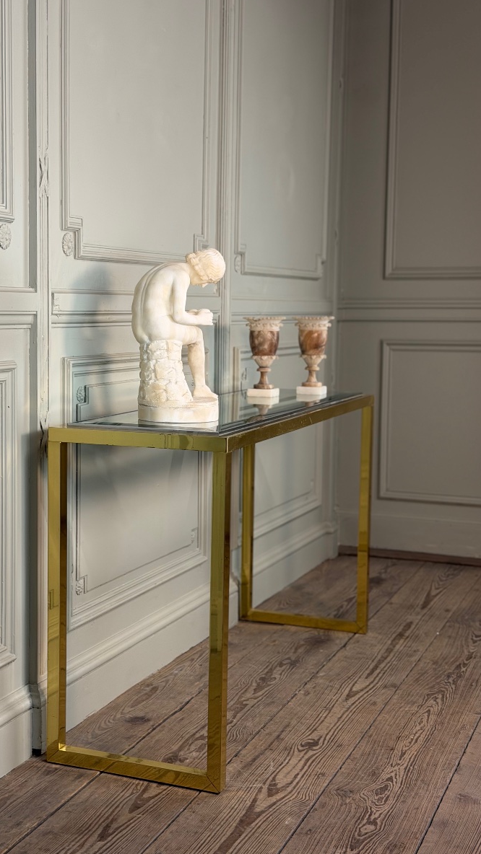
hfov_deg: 22.6
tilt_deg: -5.5
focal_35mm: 53
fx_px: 1202
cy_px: 423
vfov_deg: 39.2
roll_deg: +0.2
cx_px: 195
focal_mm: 6.76
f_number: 1.78
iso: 100
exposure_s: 1/50
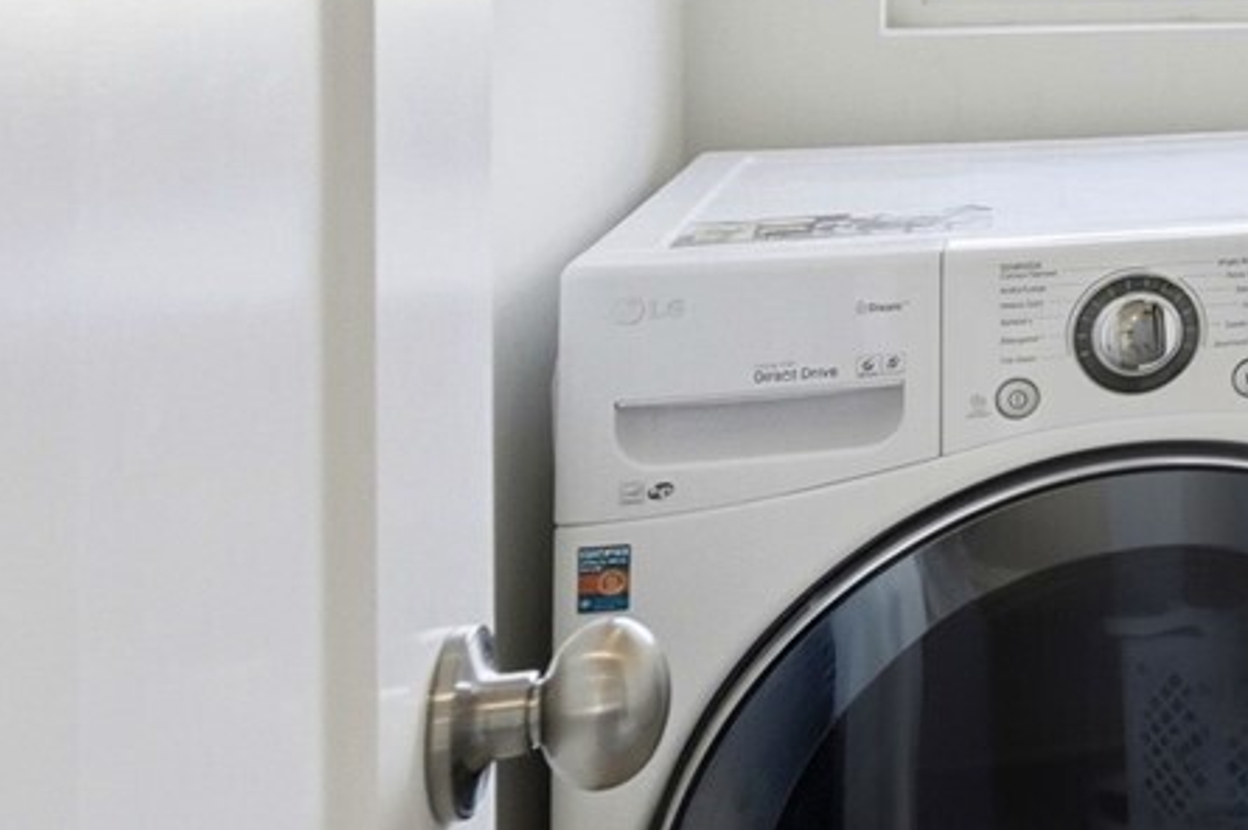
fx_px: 2179
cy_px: -115
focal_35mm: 63
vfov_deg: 20.4
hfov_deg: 22.7
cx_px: 2087
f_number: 9
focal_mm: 16.5
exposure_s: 1/2500
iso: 1600
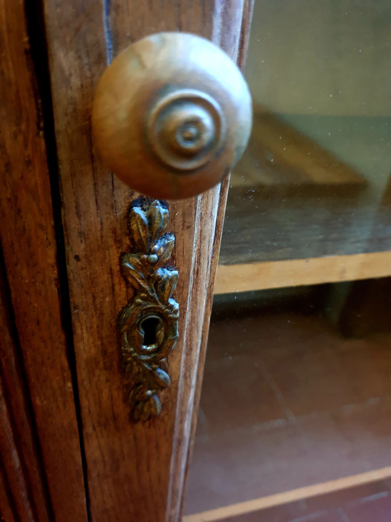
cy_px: 261
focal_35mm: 26
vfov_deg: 67.3
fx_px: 392
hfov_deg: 53.1
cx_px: 196
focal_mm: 4.3
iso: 320
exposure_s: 1/10
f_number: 1.5
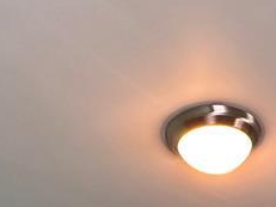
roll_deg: +3.2
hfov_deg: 29.5
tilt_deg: -2.2
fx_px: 494
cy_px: 442
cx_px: 264
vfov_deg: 16.4
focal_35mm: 62
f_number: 2.2
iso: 500
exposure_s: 1/60
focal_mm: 2.22
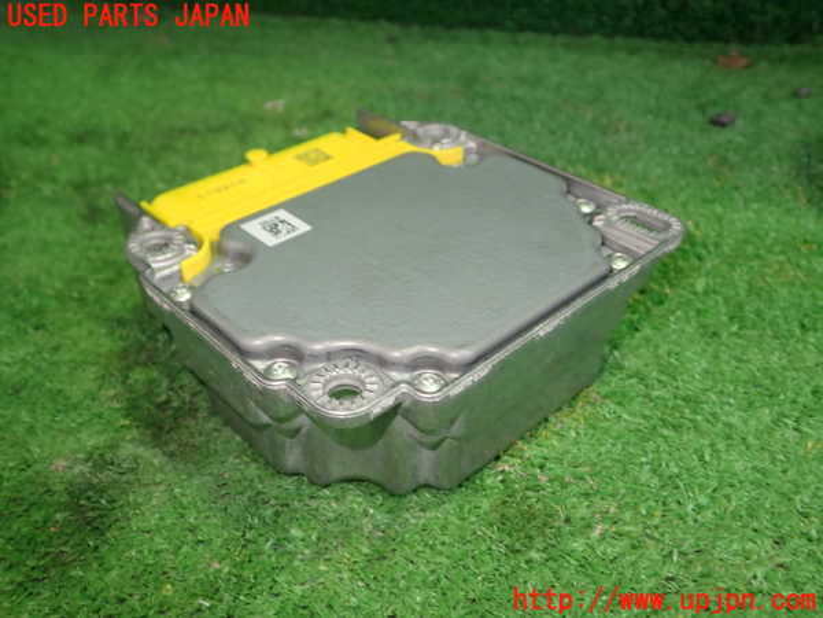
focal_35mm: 32
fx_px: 761
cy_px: 309
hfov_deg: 56.8
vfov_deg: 44.2
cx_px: 412
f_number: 2.4
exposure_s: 1/30
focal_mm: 5.79
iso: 200
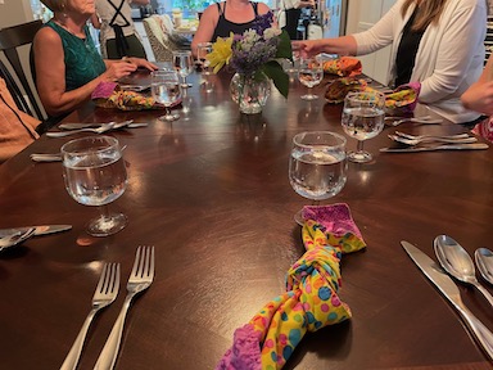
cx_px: 246
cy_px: 185
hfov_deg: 67.3
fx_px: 370
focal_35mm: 26
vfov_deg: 53.1
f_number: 1.6
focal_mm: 4.2
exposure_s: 1/30
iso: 640
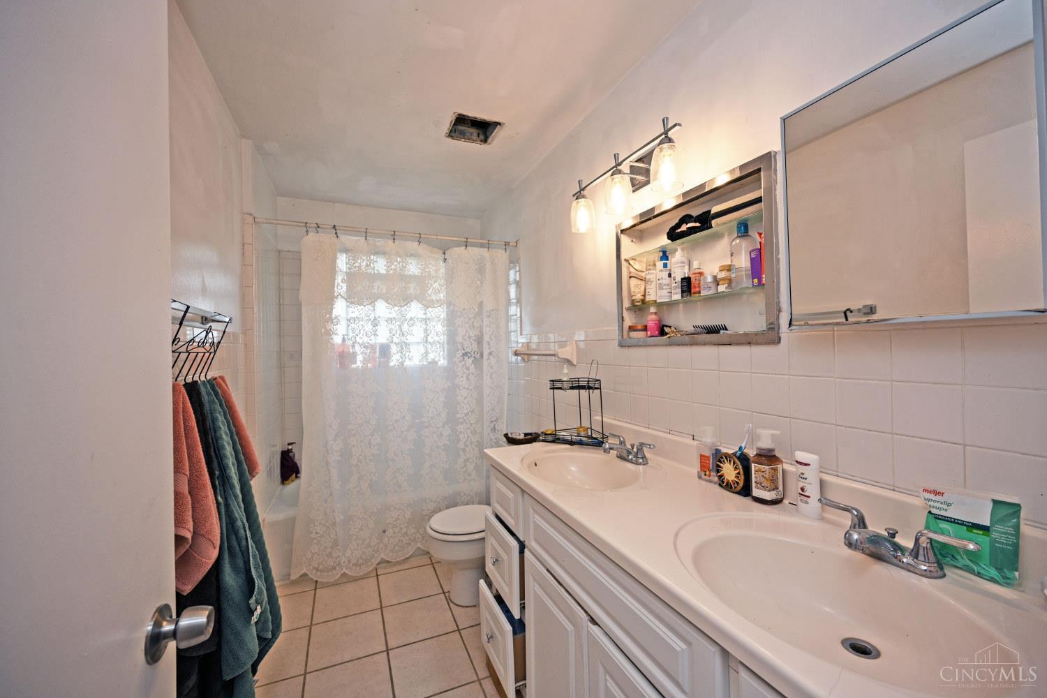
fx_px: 407
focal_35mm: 14
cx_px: 524
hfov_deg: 104.3
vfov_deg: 81.2
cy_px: 349
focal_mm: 14
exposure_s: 1/100
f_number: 5
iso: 200
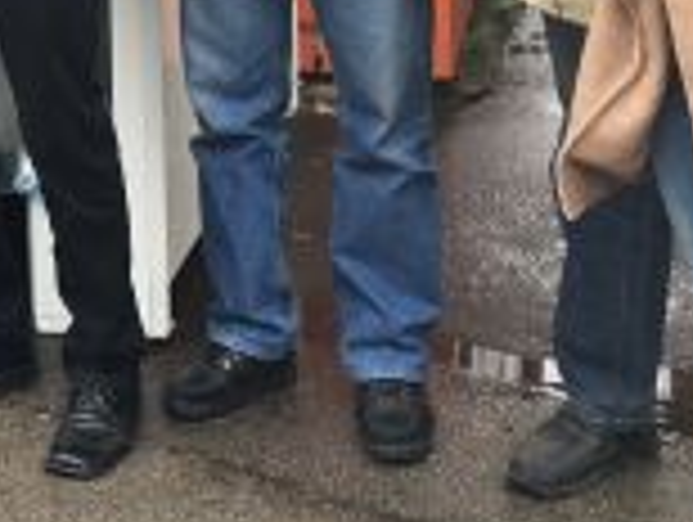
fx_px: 2226
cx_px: -212
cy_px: -218
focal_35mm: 111
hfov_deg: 16.7
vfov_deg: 12.8
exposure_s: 1/50
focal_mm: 4.15
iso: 25
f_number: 2.2
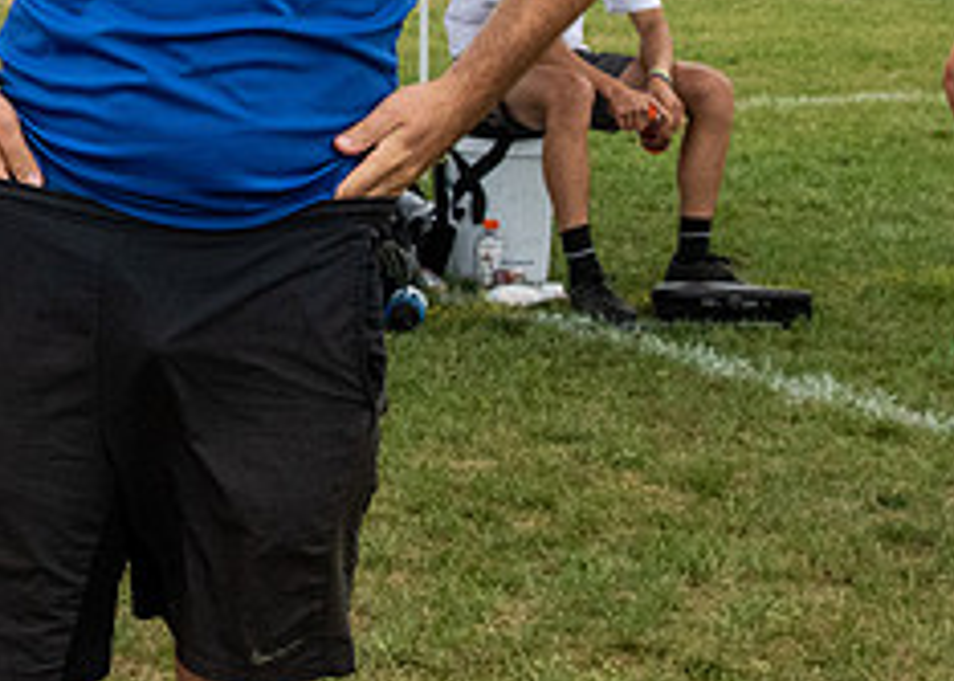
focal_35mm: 125
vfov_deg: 11.3
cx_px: -60
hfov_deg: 15.7
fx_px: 3386
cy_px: -47
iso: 1600
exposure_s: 1/640
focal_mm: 26
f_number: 6.3
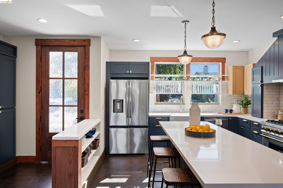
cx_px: 142
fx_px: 189
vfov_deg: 53.1
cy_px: 94
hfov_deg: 73.8
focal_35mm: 24
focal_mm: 24
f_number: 9
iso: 250
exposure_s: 1/4
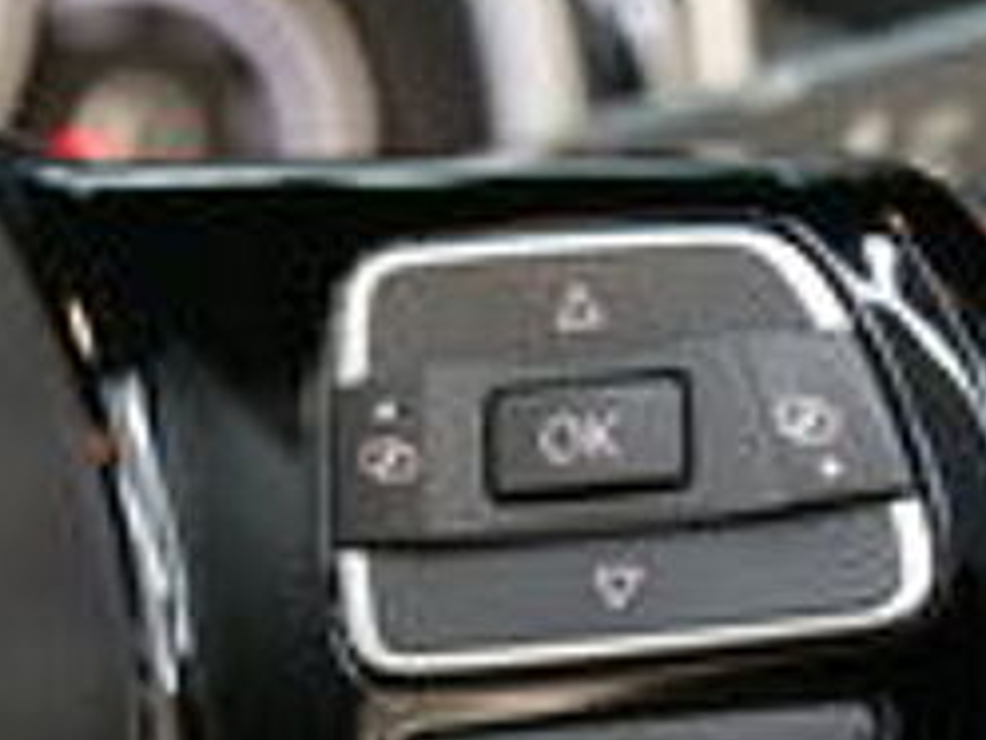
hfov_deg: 23.0
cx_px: 549
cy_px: 569
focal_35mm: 85
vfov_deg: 17.3
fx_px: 2421
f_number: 3.3
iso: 2000
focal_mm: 22
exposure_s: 1/60
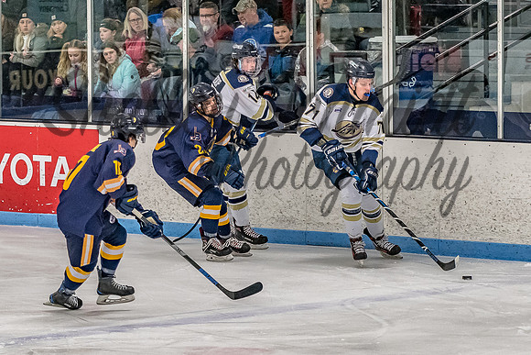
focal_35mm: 269
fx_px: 3970
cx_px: 375
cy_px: 174
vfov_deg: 5.1
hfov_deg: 7.6
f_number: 3.2
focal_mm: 110
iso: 1600
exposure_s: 1/800
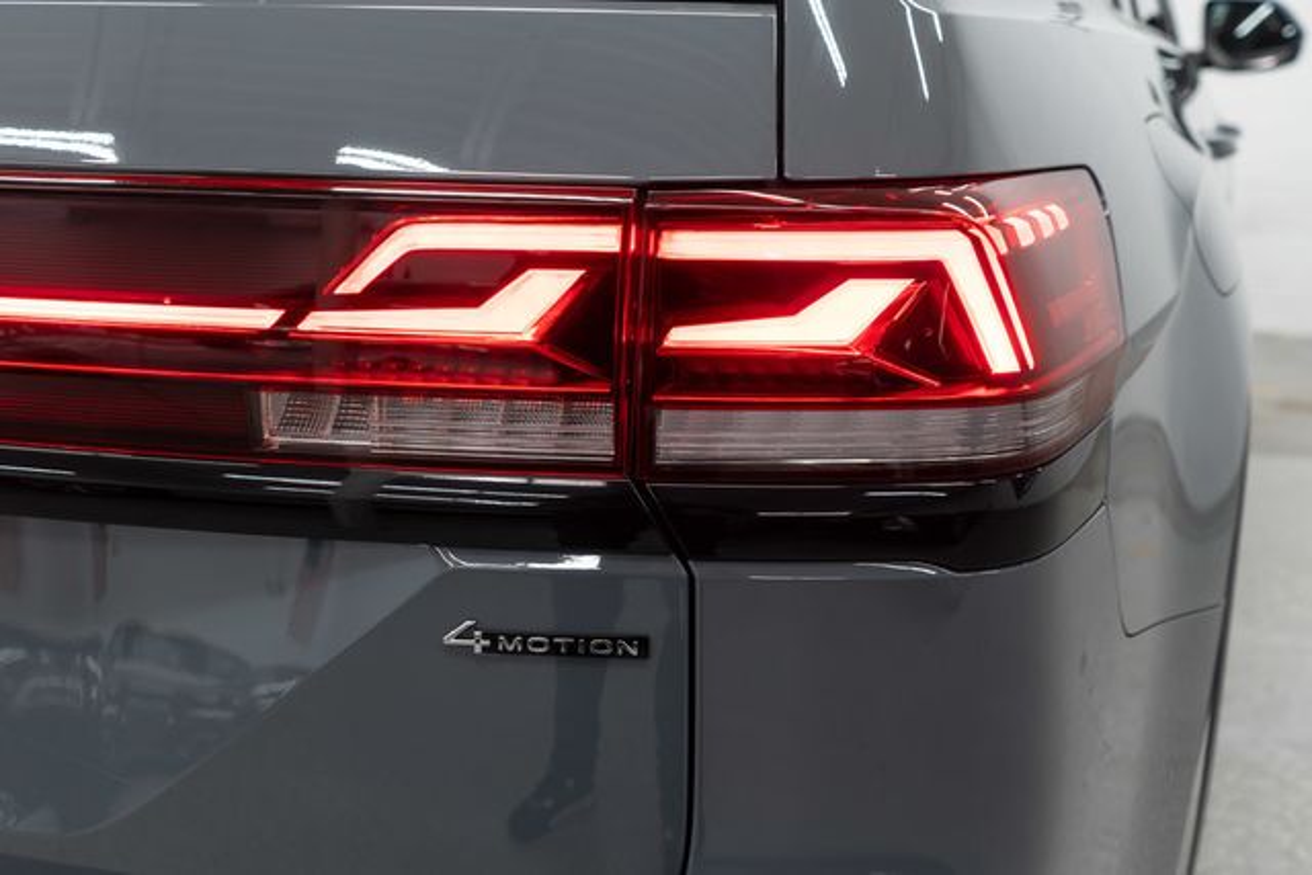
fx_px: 1531
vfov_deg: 31.9
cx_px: 656
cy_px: 438
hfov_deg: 46.4
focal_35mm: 42
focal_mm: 28
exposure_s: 1/40
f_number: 3.2
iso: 200
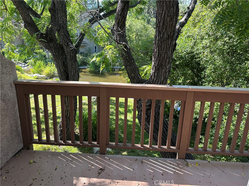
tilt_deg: -16.9
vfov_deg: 56.8
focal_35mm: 24
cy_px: 93
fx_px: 173
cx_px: 124
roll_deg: -1.0
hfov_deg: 71.6
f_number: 1.78
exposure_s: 1/352
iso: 80
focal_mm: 6.86
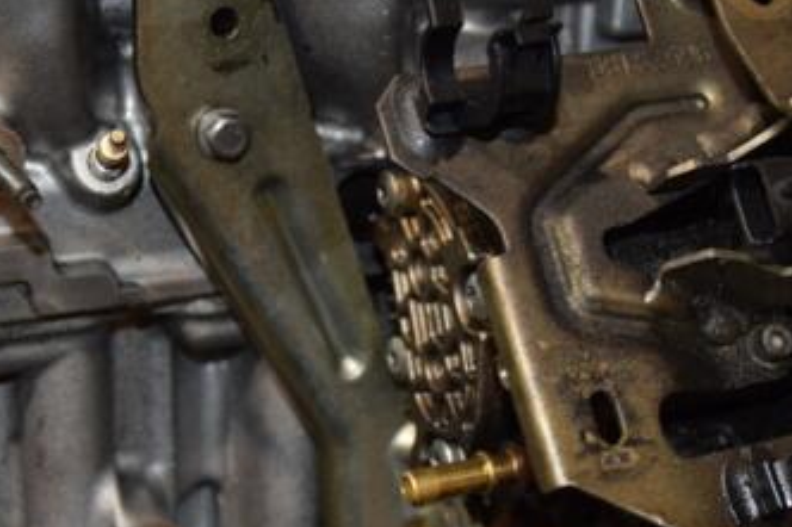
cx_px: 496
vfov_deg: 14.4
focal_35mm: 95
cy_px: 341
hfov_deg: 21.4
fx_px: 2087
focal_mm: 35
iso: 800
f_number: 5
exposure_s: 1/60
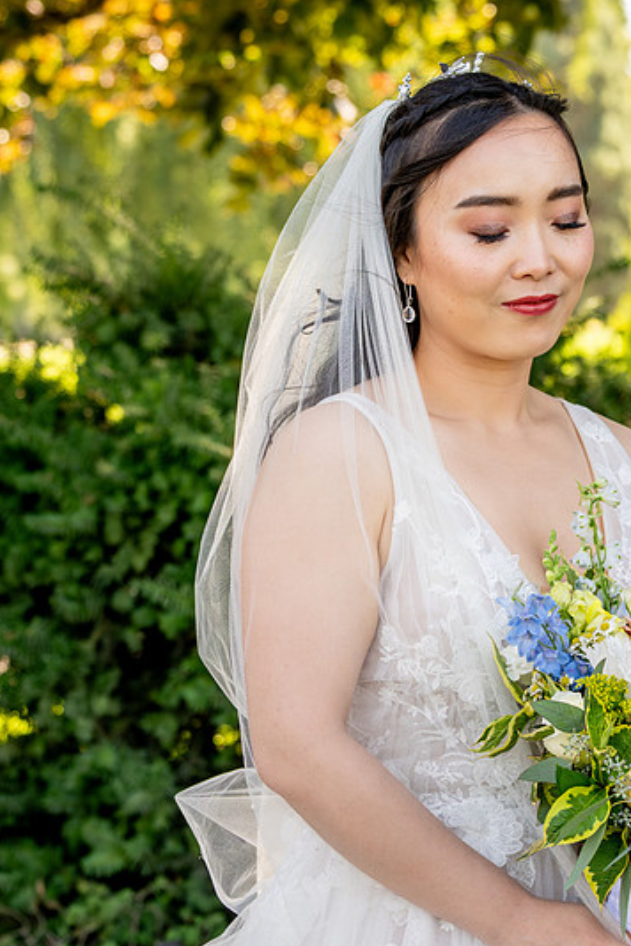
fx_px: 3891
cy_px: 553
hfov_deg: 9.3
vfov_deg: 13.9
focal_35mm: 148
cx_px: 454
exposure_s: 1/400
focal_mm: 62
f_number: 4
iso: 500
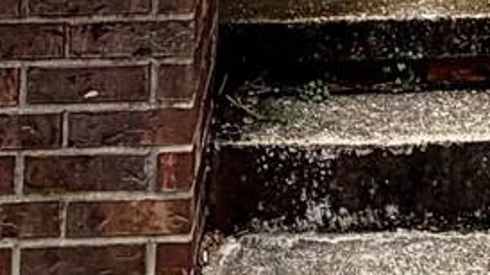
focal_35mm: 114
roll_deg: +1.5
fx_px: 1481
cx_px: 431
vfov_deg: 7.8
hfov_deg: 18.5
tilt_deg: +11.7
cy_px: -762
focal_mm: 2.22
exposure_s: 1/876
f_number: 2.2
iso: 25
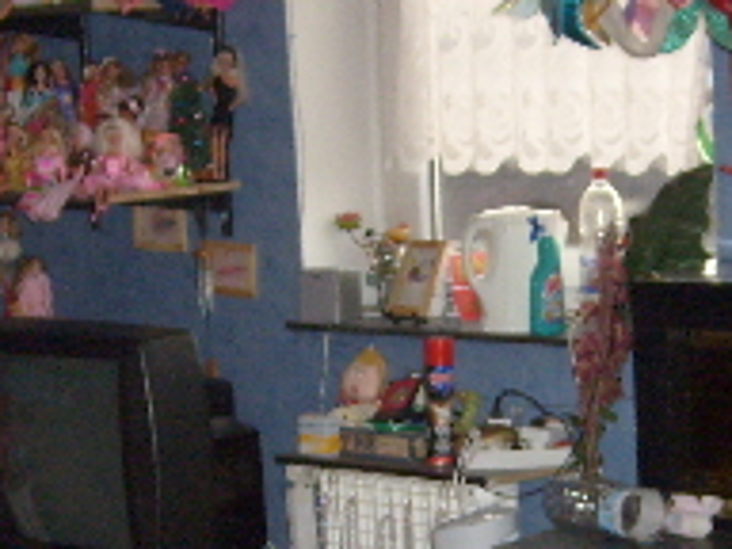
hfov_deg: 19.0
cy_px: 478
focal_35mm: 103
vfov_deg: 14.2
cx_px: 480
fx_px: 2178
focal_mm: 5.8
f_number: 2.8
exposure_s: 1/45
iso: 160
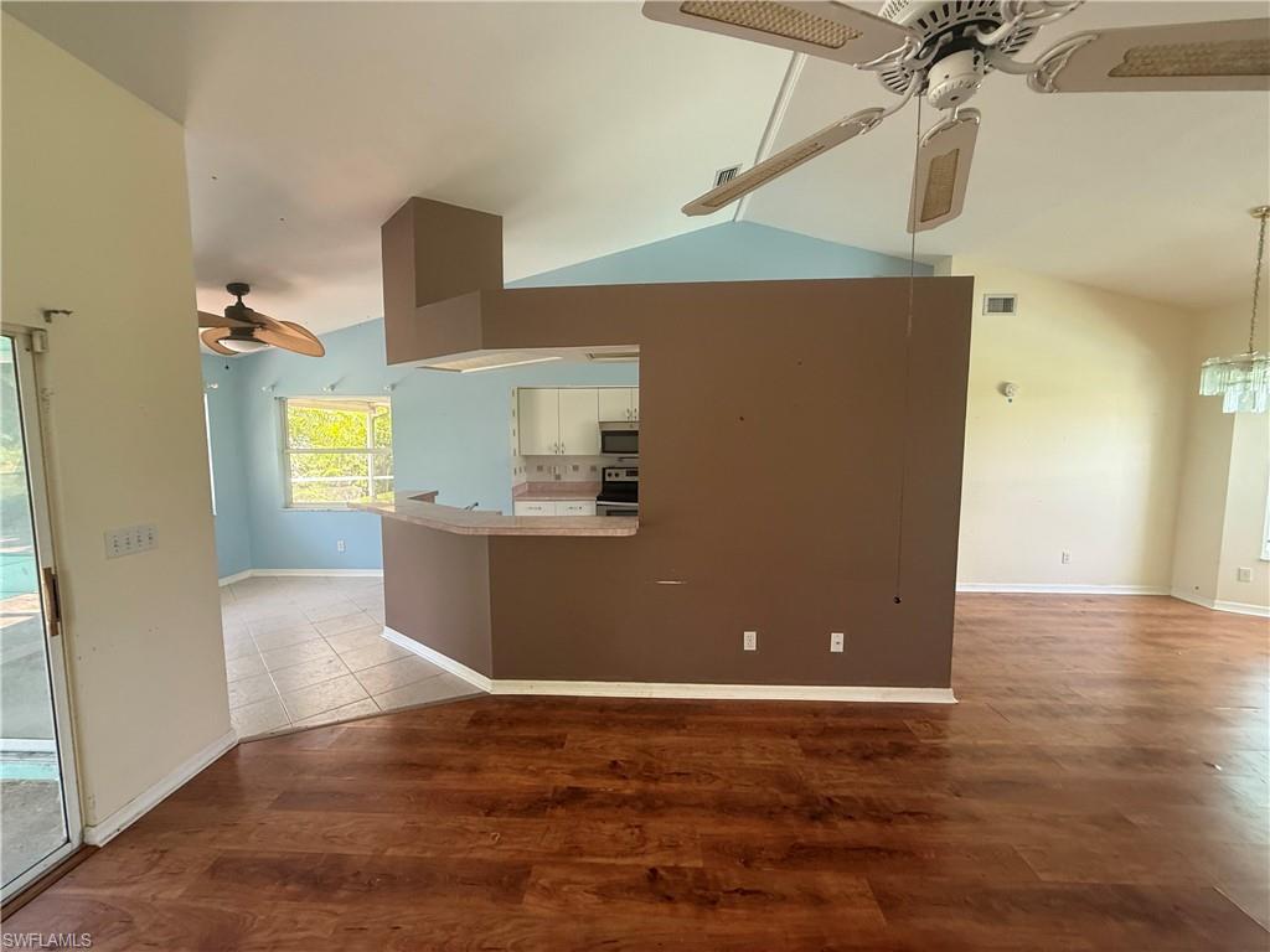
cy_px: 476
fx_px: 514
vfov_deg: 85.7
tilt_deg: -1.0
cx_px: 635
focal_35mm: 14
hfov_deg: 102.1
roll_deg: -0.4
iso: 250
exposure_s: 1/99
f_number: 2.2
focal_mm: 2.22
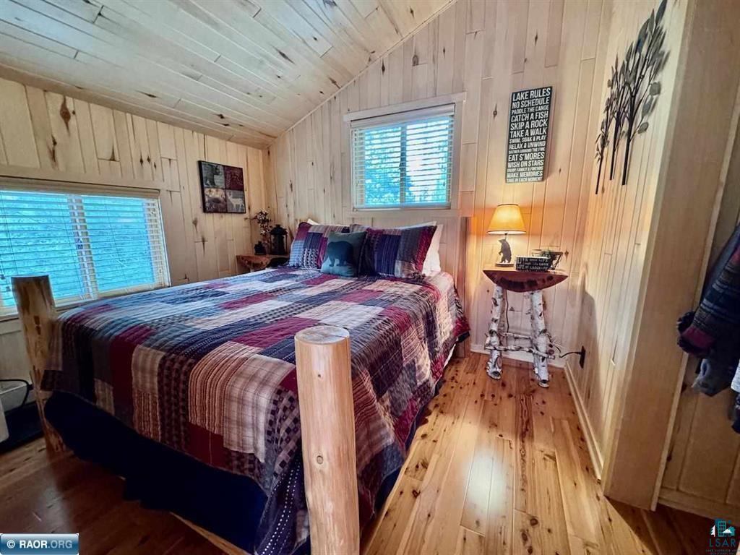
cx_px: 370
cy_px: 278
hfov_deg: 102.1
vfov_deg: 85.7
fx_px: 299
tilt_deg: -11.4
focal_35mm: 14
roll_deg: -0.1
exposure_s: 1/60
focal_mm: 2.22
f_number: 2.2
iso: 800
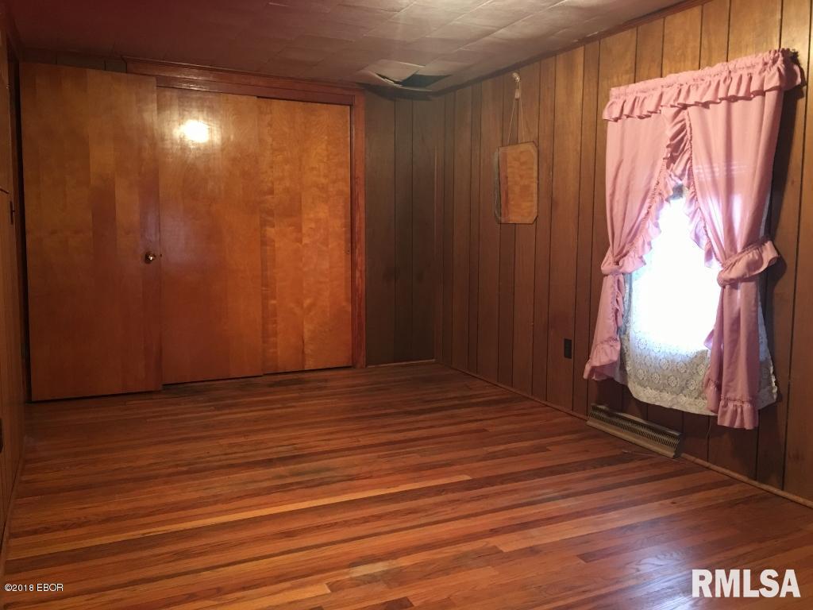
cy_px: 305
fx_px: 681
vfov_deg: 48.2
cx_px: 406
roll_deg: -0.8
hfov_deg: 61.7
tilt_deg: -5.3
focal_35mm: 29
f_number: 2.2
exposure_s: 1/4
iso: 64
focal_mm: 4.15
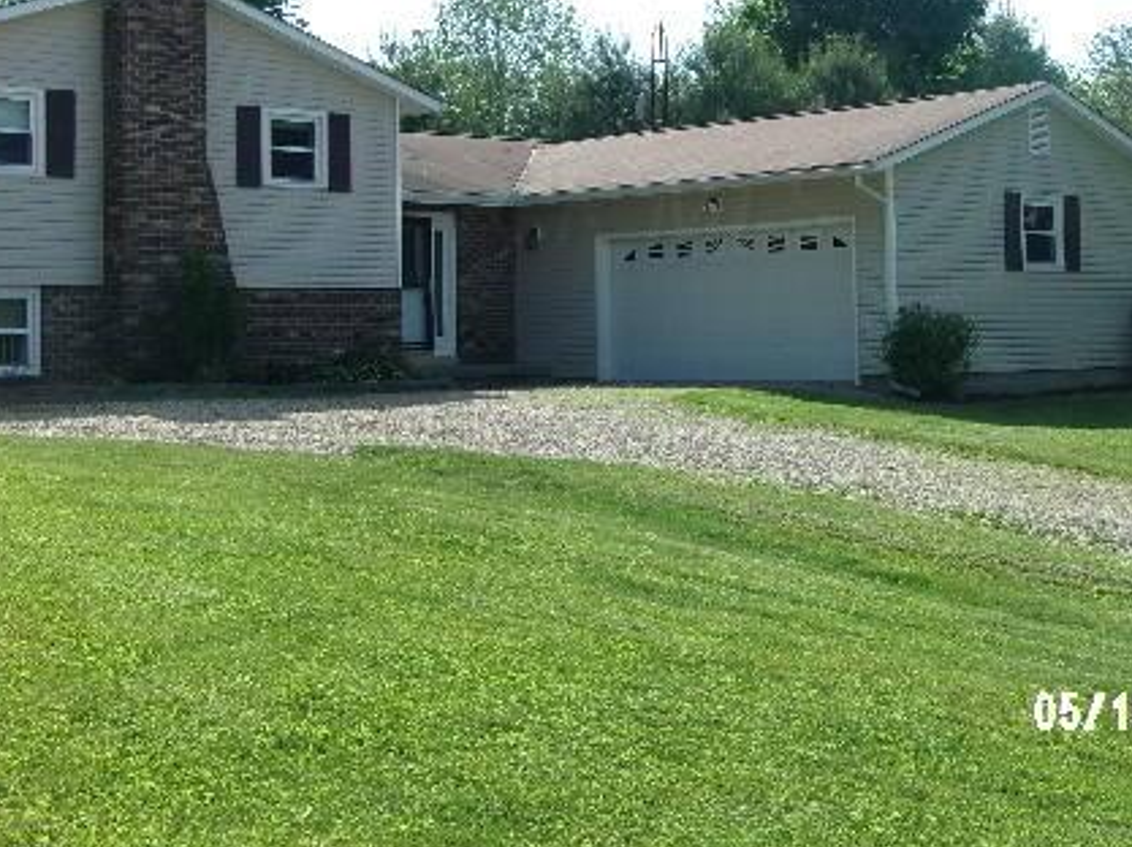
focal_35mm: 63
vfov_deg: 23.0
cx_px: 660
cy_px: 206
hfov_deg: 30.7
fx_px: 2058
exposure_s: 1/140
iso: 100
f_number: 8.46
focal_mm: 7.2
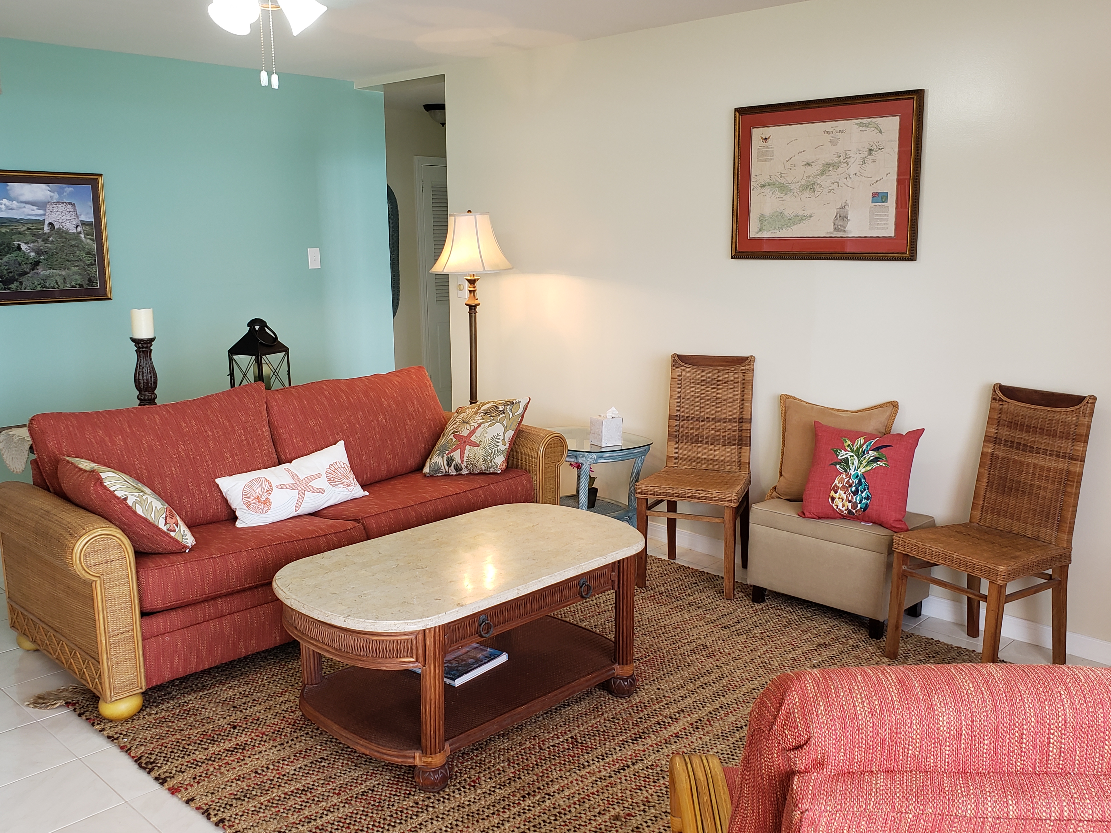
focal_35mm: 26
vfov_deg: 53.1
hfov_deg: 67.3
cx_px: 556
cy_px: 416
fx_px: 834
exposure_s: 1/60
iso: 125
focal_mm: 4.3
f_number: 2.4
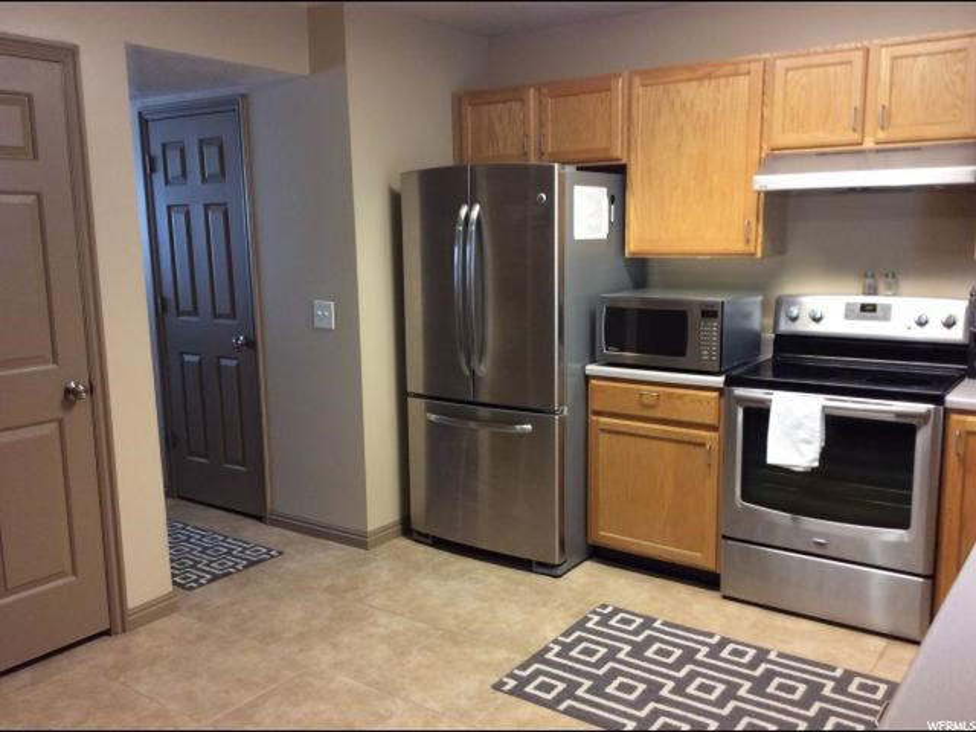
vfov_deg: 44.2
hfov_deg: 56.8
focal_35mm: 32
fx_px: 902
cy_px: 366
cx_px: 488
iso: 125
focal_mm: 3.3
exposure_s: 1/24
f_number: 2.4
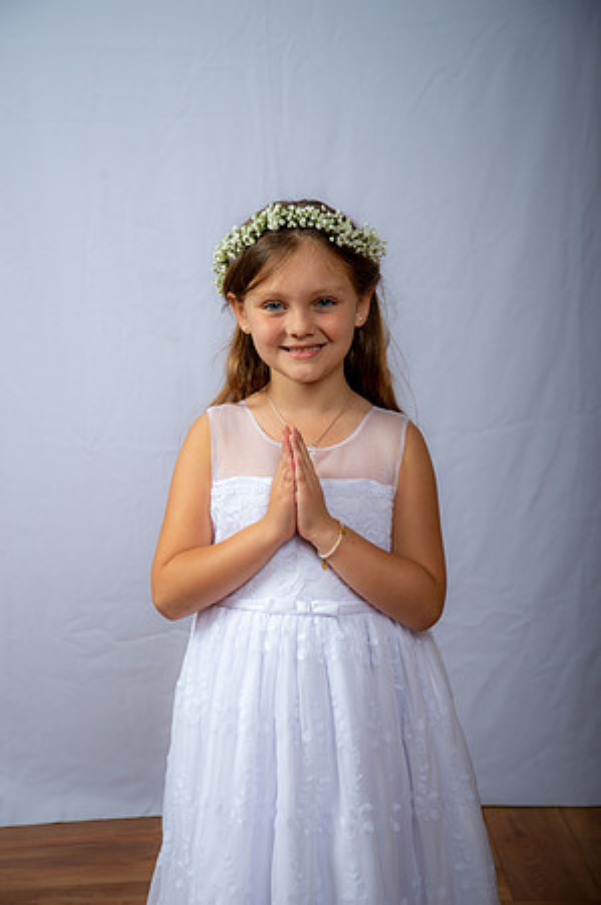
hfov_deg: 19.4
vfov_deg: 28.9
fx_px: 1757
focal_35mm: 70
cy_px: 452
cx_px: 300
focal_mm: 70
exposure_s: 1/200
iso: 250
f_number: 6.3
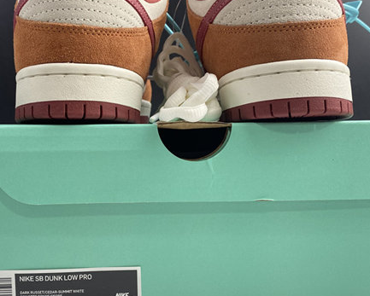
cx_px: 169
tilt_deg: +2.1
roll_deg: +1.1
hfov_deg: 44.7
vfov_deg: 36.5
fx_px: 449
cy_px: 136
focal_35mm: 41
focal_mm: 4.25
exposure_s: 1/121
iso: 100
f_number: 1.8
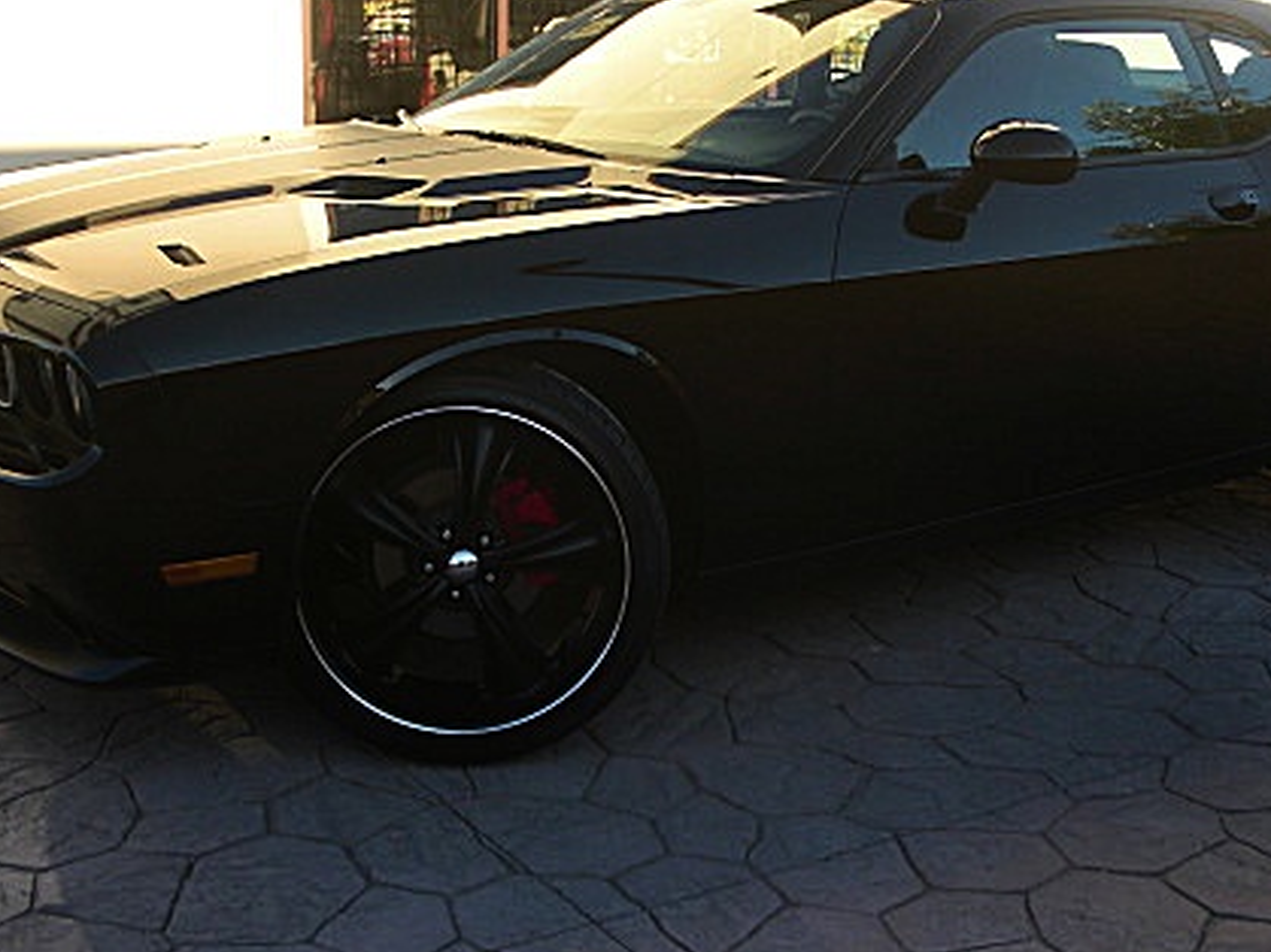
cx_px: 704
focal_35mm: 55
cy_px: 397
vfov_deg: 26.5
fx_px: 2019
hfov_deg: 34.9
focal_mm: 6.3
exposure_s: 1/200
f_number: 2.8
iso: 50
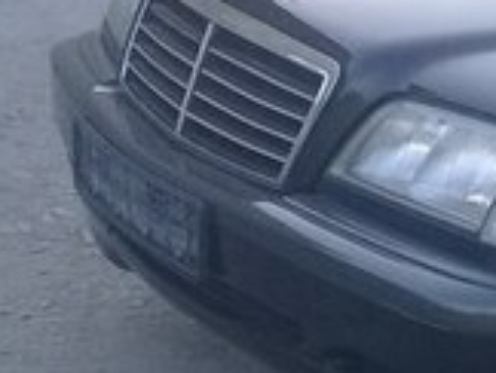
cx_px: 983
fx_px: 1808
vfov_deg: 11.8
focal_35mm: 126
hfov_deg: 13.5
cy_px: 228
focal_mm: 3.3
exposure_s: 1/173
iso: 50
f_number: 2.2
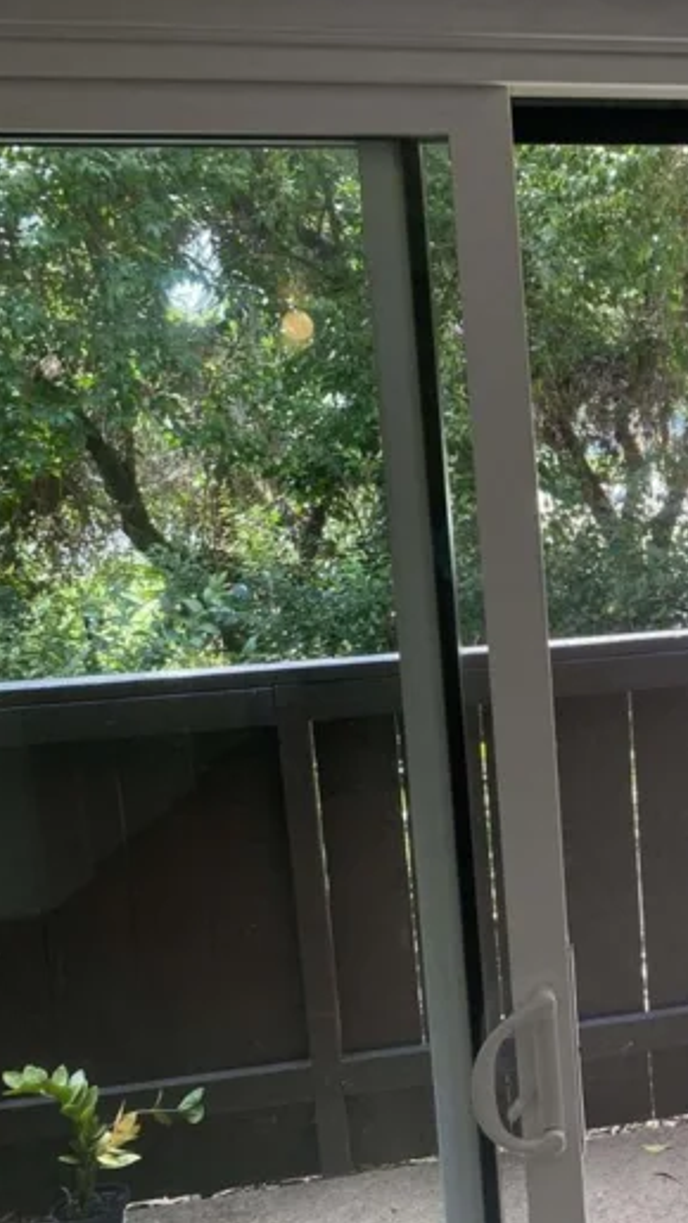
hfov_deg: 25.3
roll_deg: +3.4
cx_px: 879
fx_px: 1331
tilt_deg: -7.4
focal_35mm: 41
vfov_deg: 49.4
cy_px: 593
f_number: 1.8
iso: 50
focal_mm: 4.25
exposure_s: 1/121
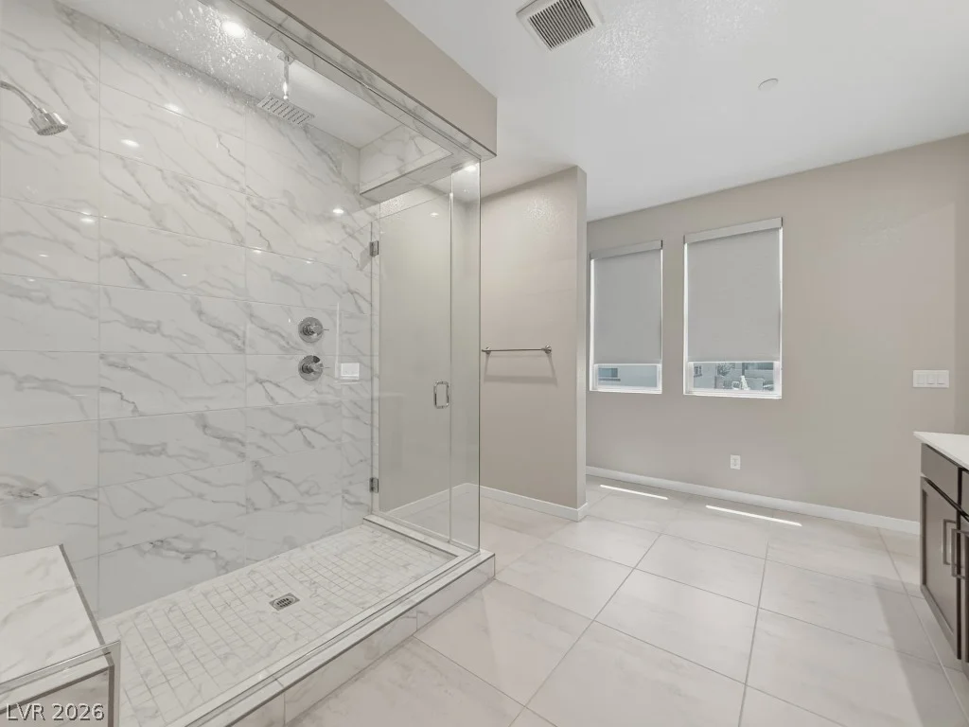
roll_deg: -1.2
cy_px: 364
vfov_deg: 85.7
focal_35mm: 14
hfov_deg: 102.1
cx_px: 484
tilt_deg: +0.8
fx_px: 392
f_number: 2.2
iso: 200
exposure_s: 1/120
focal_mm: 2.2
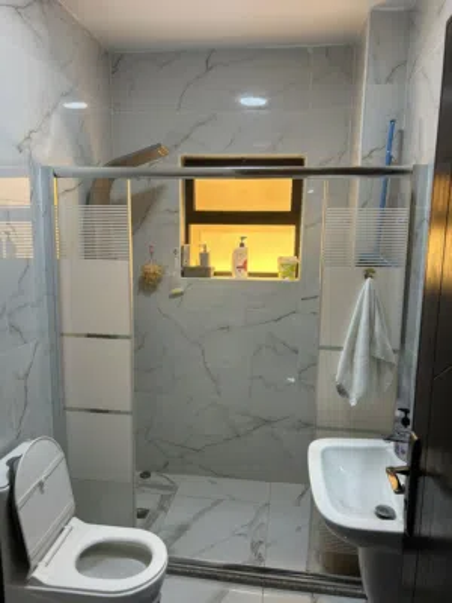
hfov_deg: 53.1
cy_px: 302
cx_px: 226
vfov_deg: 67.3
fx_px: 453
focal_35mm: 26
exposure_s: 1/100
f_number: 1.5
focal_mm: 5.7
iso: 64
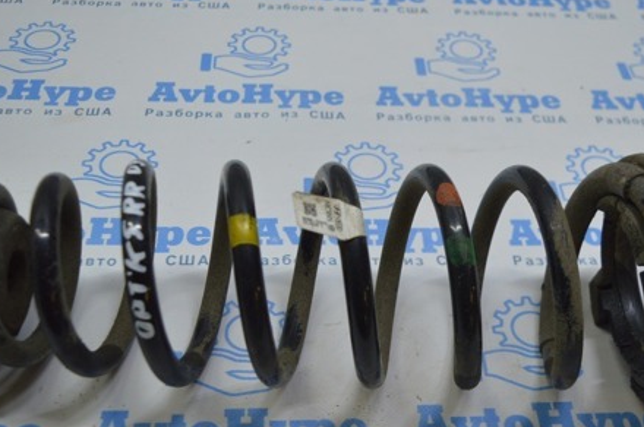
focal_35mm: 48
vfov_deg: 28.0
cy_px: 236
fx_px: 857
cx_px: 353
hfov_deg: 41.1
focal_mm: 22
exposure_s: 1/160
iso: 400
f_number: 3.8
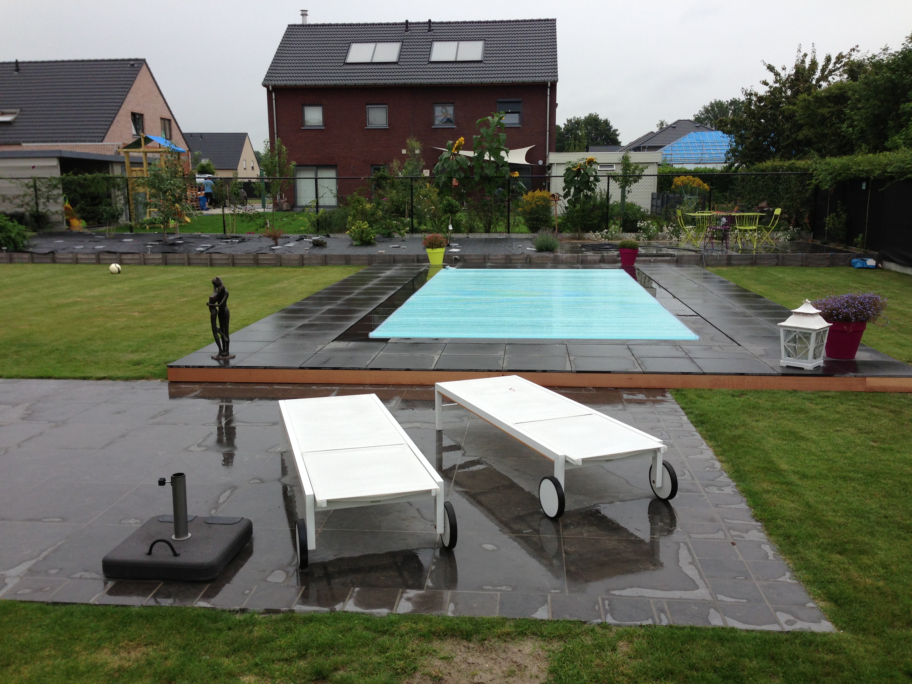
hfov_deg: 55.4
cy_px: 342
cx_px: 456
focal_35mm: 33
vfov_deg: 42.9
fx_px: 869
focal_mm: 4.13
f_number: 2.4
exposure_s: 1/678
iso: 50
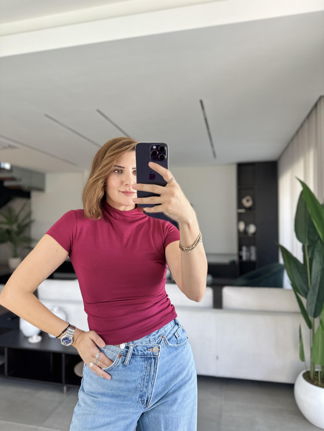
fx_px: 300
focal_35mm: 24
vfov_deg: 71.6
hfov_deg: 56.8
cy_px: 216
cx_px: 162
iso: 250
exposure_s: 1/74
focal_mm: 6.86
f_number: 1.78
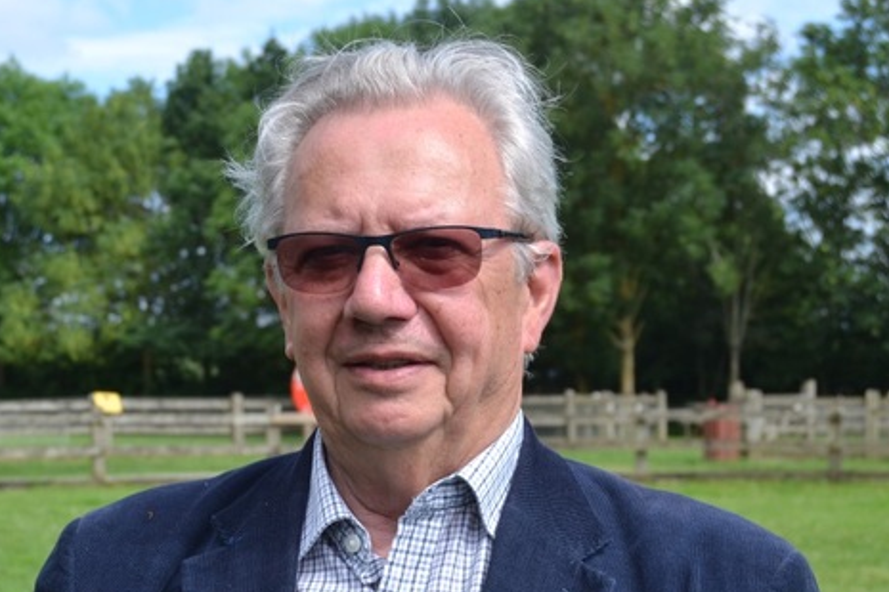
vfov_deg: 17.2
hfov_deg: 25.7
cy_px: 405
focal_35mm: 79
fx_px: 1951
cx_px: 400
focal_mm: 34
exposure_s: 1/200
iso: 100
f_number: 7.1
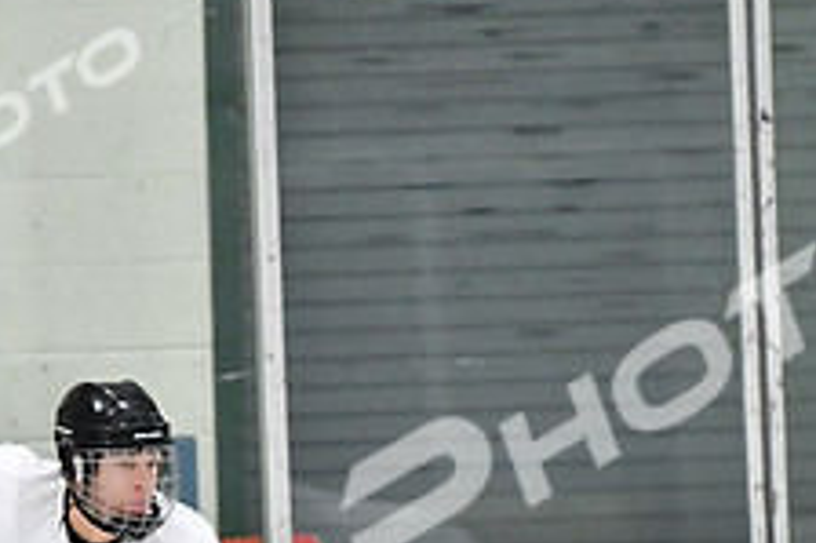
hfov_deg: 2.7
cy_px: 651
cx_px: 142
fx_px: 17599
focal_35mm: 777
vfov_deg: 1.8
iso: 6400
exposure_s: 1/2000
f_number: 2.8
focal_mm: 200
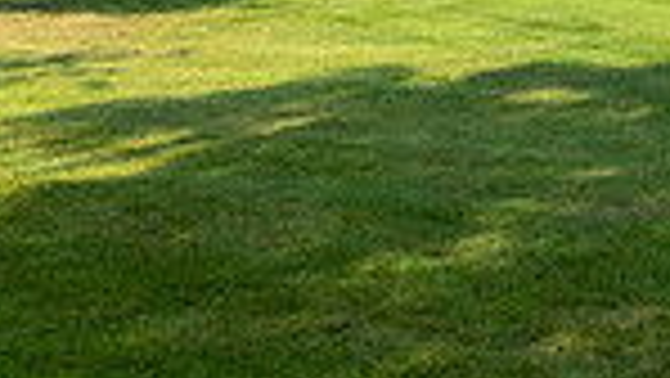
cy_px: -430
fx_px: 1742
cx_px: 643
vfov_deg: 11.0
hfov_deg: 21.1
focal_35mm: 98
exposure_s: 1/800
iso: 250
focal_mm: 24
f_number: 8
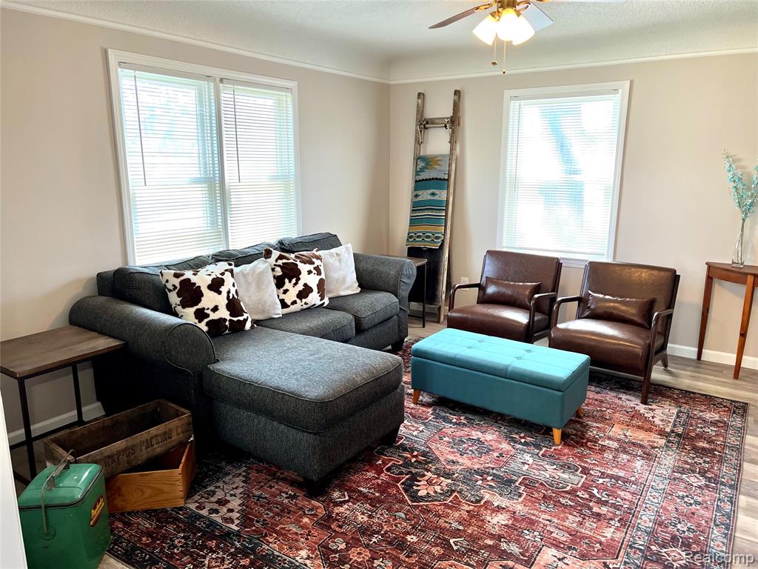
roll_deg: +0.5
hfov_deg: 67.3
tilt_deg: -11.8
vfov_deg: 53.1
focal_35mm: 26
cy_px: 284
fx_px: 569
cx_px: 379
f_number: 1.5
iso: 100
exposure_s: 1/120
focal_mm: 5.7
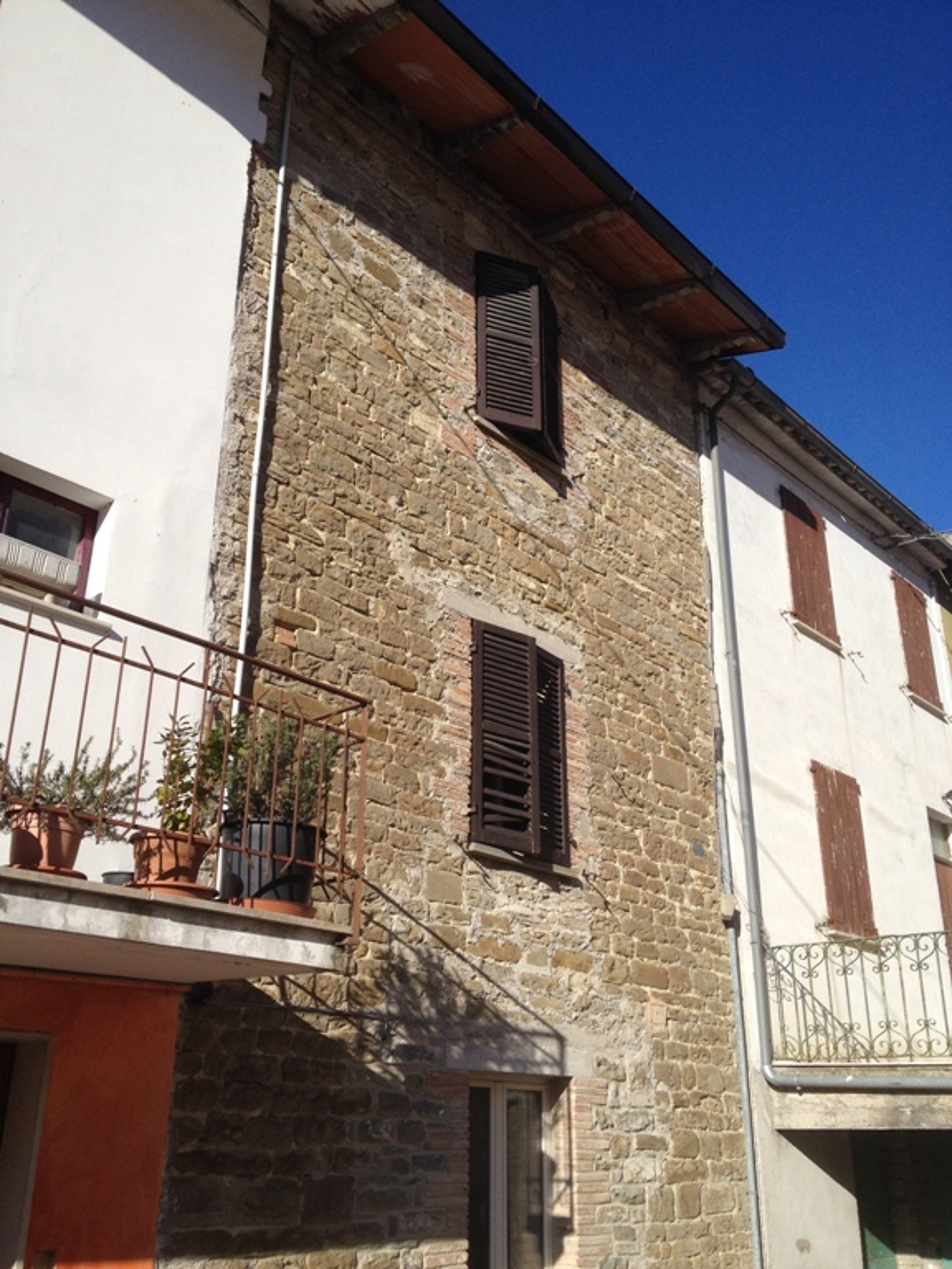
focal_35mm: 35
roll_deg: -0.5
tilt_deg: +23.1
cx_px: 476
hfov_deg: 40.7
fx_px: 1283
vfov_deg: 52.6
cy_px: 634
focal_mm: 4.28
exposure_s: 1/1842
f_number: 2.4
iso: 50
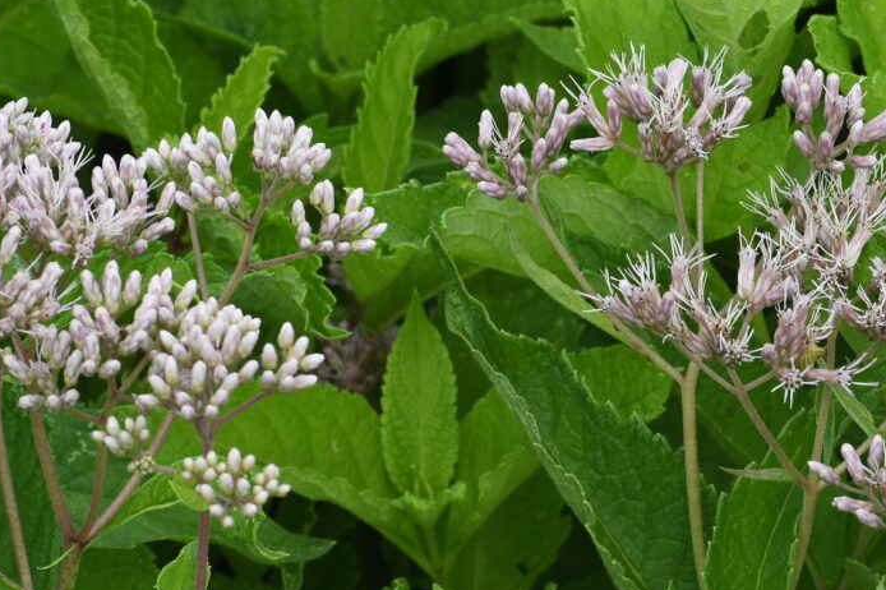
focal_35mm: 278
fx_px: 6838
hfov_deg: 7.4
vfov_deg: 4.9
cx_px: 683
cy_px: 89
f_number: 9
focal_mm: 82
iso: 100
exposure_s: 1/125
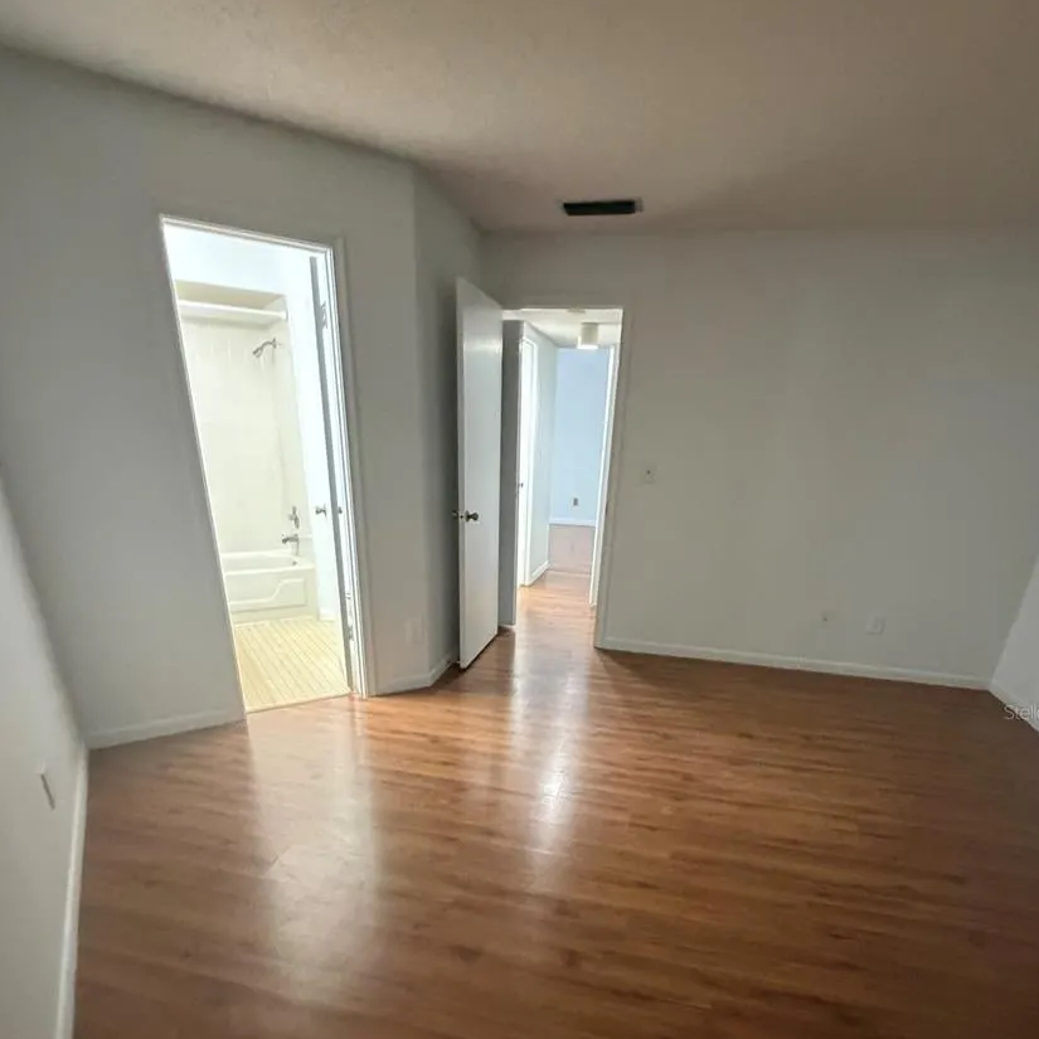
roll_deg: -4.4
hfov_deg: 80.7
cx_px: 526
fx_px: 611
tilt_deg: -25.8
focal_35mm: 18
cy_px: 712
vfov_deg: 77.5
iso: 1000
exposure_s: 1/60
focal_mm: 2.22
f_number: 2.2
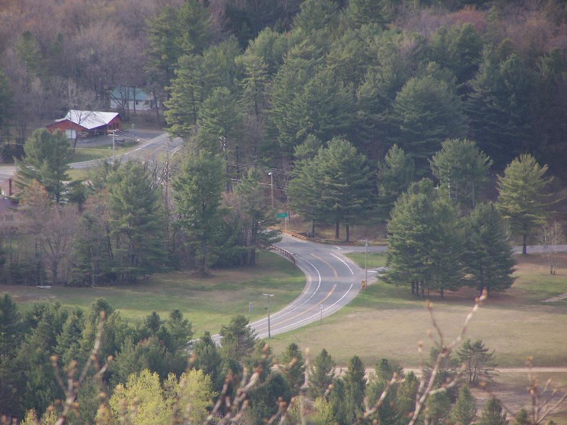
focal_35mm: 380
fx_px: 6224
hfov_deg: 5.2
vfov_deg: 3.9
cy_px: 212
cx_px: 284
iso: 140
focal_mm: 63
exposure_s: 1/400
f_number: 3.7
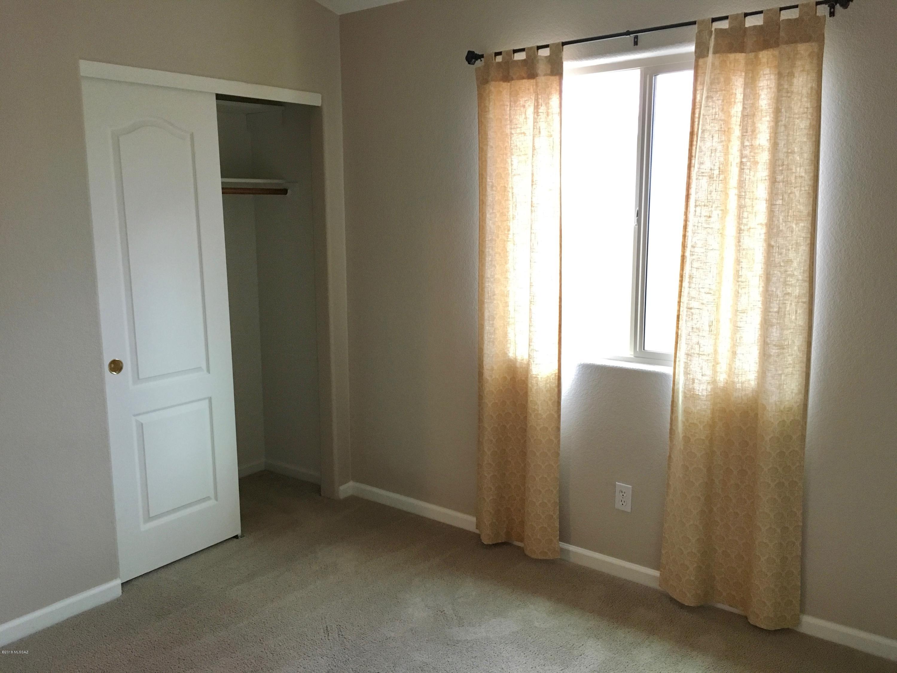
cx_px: 448
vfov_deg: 48.2
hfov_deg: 61.7
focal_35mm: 29
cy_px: 336
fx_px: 751
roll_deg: +0.6
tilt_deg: -10.0
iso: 160
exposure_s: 1/30
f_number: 2.2
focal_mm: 4.15
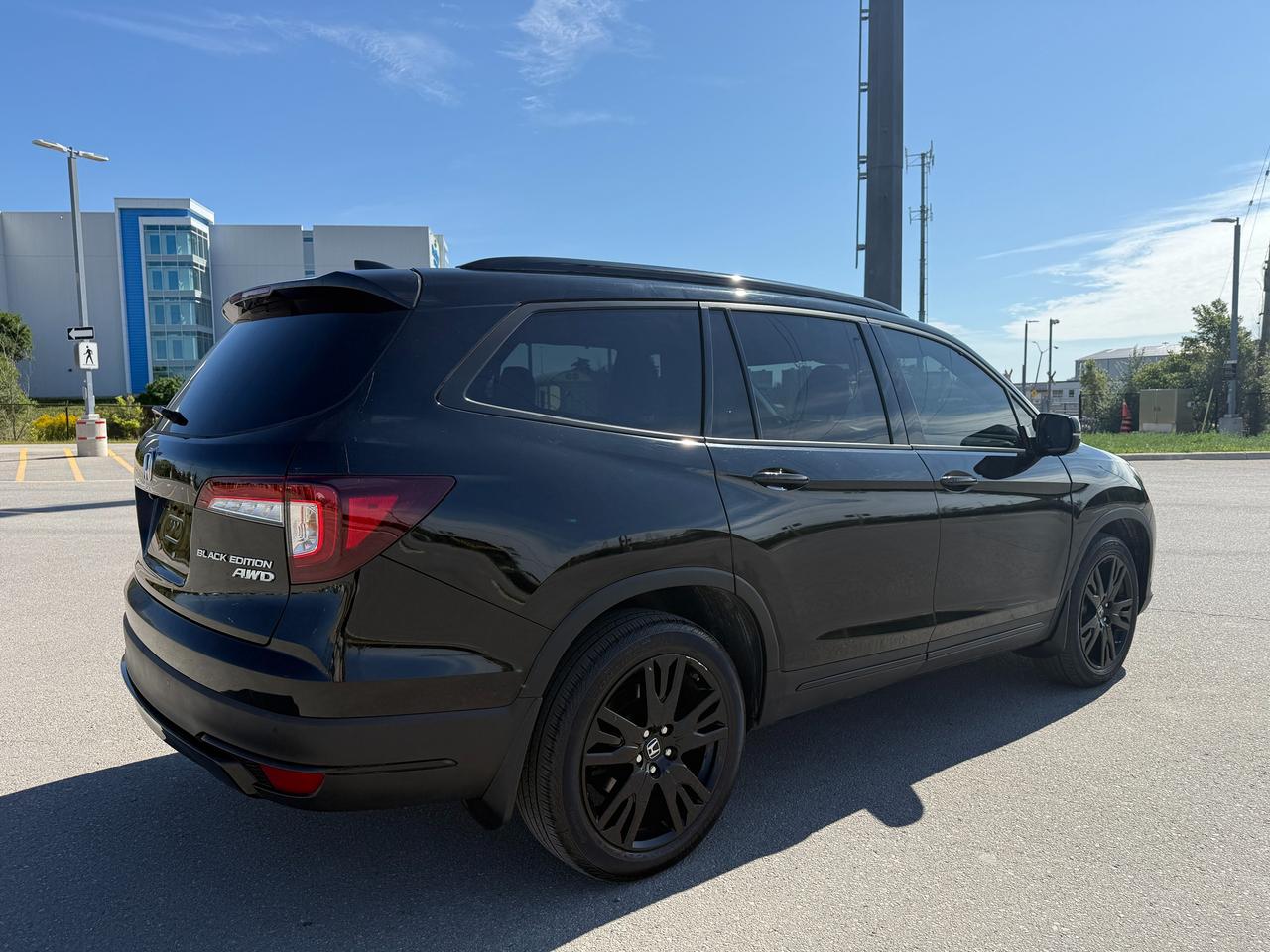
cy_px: 476
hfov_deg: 71.6
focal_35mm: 24
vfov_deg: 56.8
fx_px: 881
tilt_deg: -5.3
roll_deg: +1.1
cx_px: 635
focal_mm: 6.76
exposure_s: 1/5319
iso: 80
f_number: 1.78
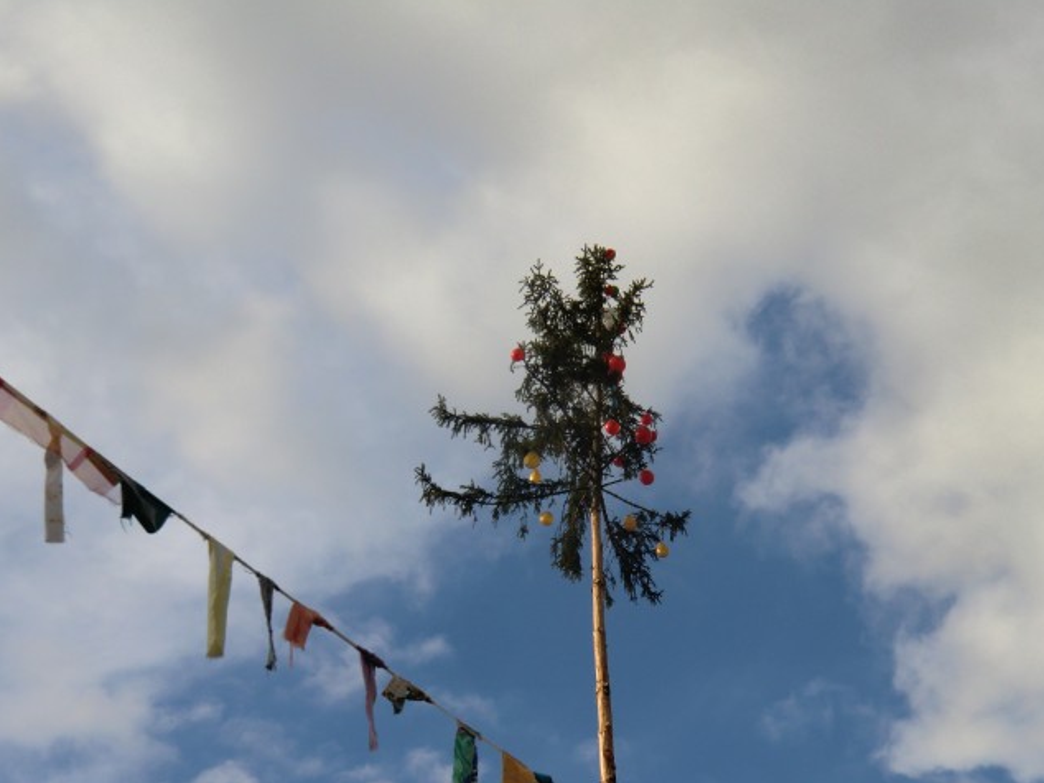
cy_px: 489
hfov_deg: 23.8
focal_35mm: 82
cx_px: 603
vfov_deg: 18.0
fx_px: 2474
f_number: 4.4
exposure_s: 1/500
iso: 64
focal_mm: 11.6
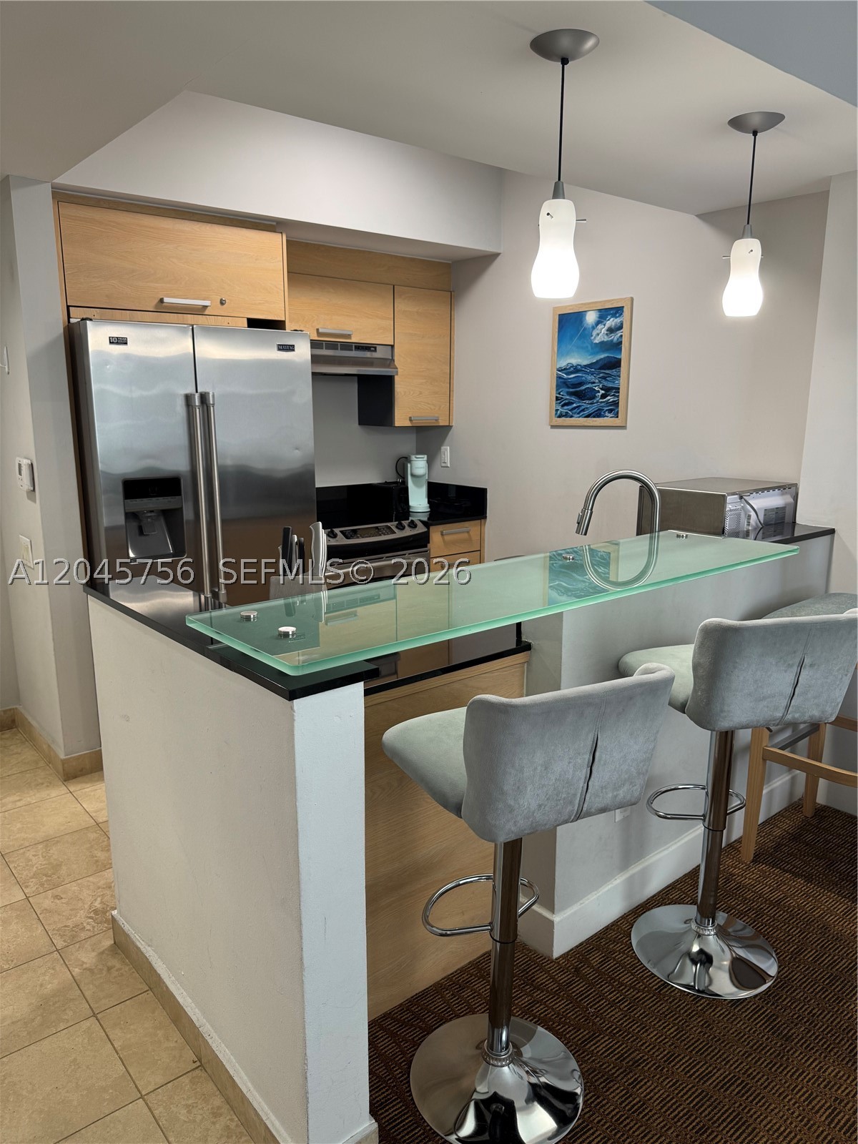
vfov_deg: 71.6
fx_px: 793
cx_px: 429
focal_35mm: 24
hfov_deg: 56.8
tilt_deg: -12.1
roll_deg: +0.3
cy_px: 572
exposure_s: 1/60
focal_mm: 6.76
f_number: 1.78
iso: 100
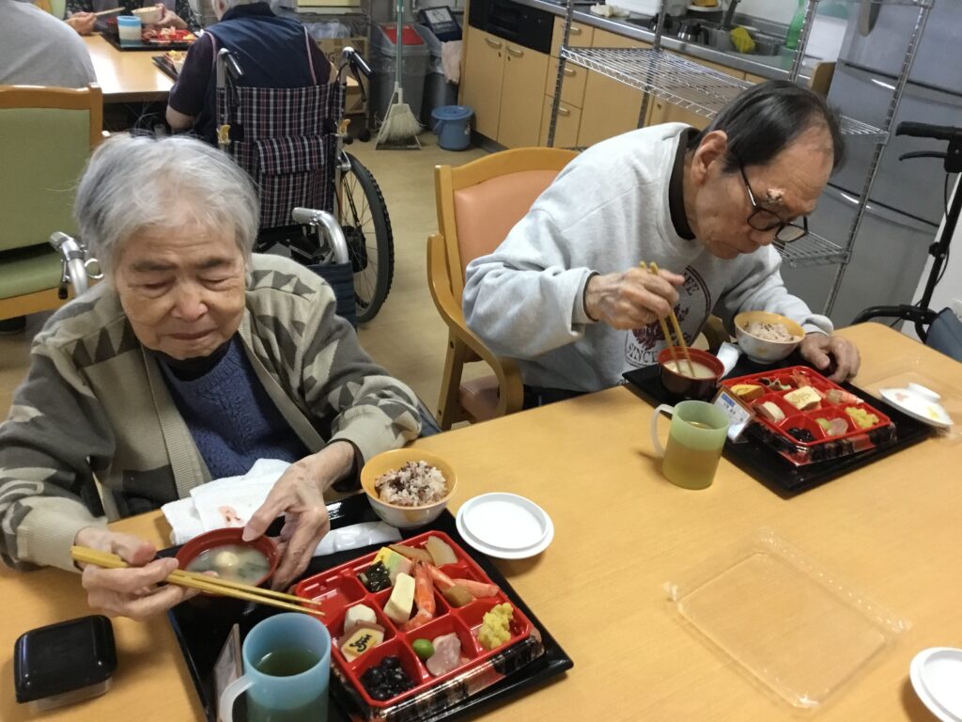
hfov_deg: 58.4
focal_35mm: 31
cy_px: 361
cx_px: 481
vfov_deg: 45.4
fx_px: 862
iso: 160
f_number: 2.4
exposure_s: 1/30
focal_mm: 3.3
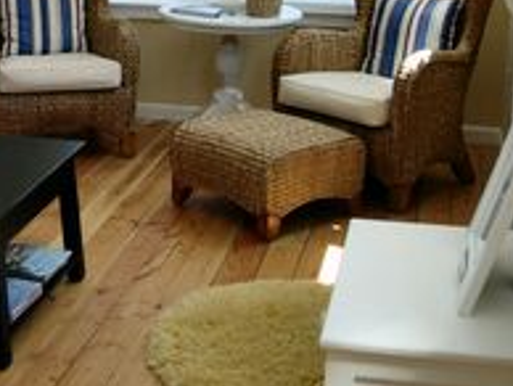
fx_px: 1068
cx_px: 77
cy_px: 77
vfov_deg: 20.3
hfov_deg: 26.3
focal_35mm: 72
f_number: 2.8
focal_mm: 7.8
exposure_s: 1/69.7
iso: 64
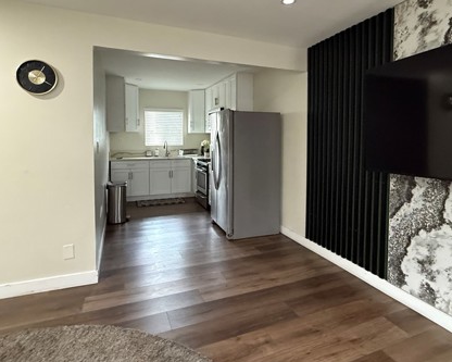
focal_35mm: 21
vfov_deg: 65.0
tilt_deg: +0.1
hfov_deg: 77.6
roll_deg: +1.0
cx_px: 237
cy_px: 148
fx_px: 281
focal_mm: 2.22
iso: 640
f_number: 2.2
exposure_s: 1/60
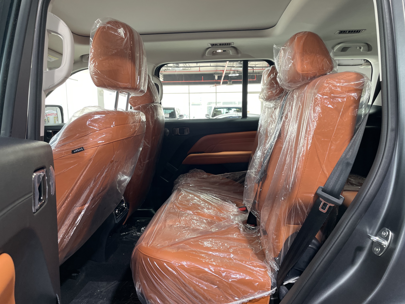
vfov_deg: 53.1
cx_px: 202
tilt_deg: -6.8
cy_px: 152
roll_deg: +0.0
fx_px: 304
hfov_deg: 67.3
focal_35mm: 26
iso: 125
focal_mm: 4.2
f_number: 1.6
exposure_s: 1/121
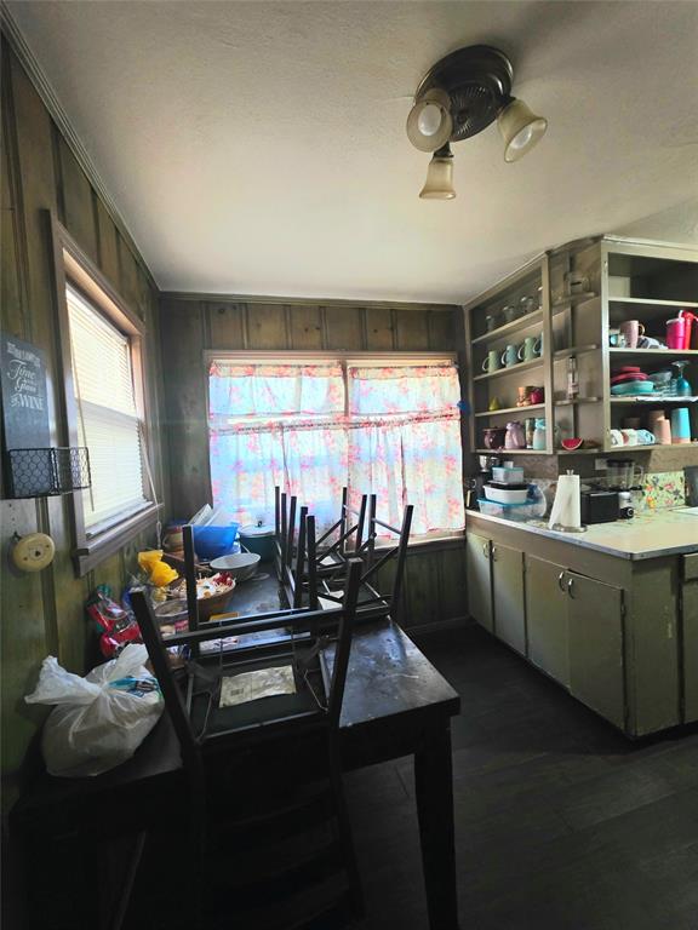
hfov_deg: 89.9
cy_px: 465
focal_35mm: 13
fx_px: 350
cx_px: 349
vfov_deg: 106.2
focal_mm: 2.2
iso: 640
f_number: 1.9
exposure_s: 1/60.2
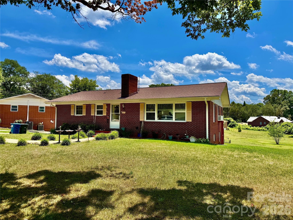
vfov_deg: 56.8
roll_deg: -0.2
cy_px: 110
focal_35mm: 24
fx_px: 203
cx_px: 146
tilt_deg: +2.4
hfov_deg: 71.6
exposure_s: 1/6173
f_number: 1.78
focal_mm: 6.76
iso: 80
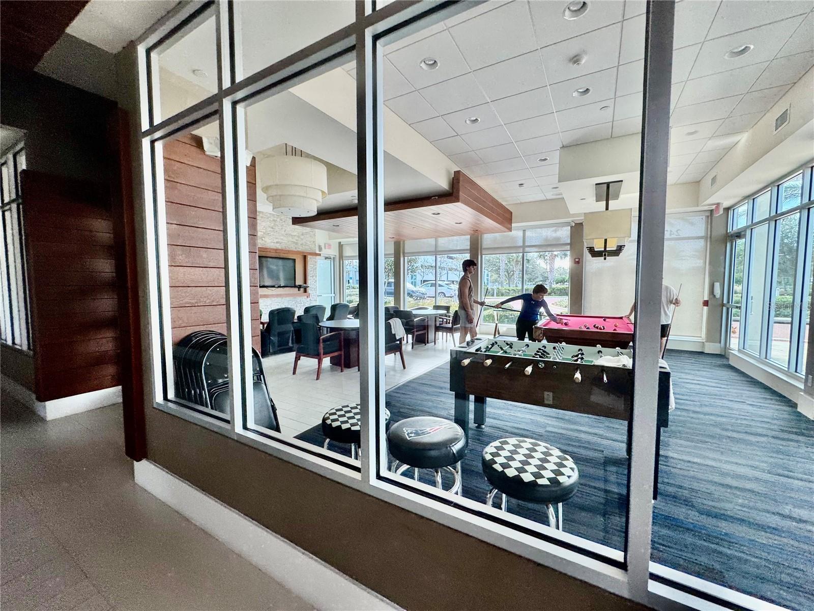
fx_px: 329
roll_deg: -2.1
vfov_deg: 85.7
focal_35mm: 14
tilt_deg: -2.1
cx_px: 407
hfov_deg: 102.1
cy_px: 306
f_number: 2.2
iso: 100
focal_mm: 2.22
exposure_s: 1/99
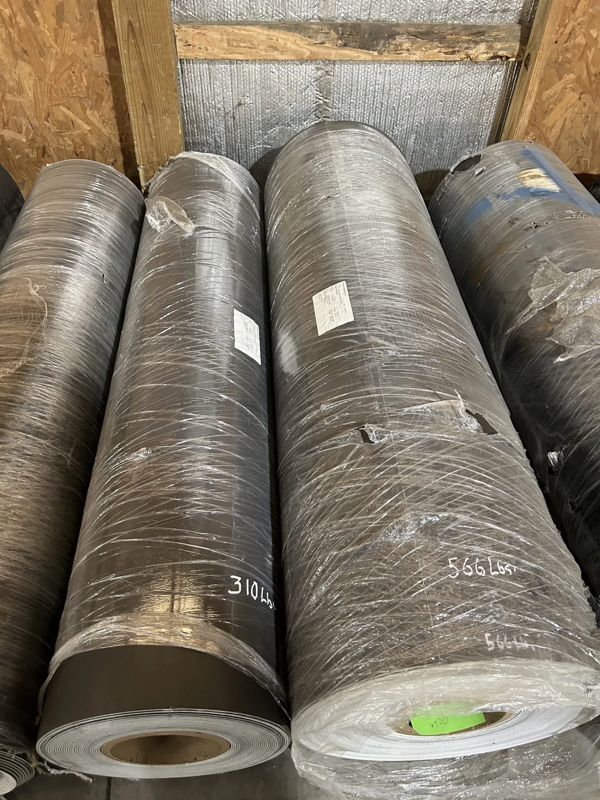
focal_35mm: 26
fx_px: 601
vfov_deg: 67.3
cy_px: 400
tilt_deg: -48.9
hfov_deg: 53.1
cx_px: 300
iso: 250
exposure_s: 1/60
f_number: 1.5
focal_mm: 5.7
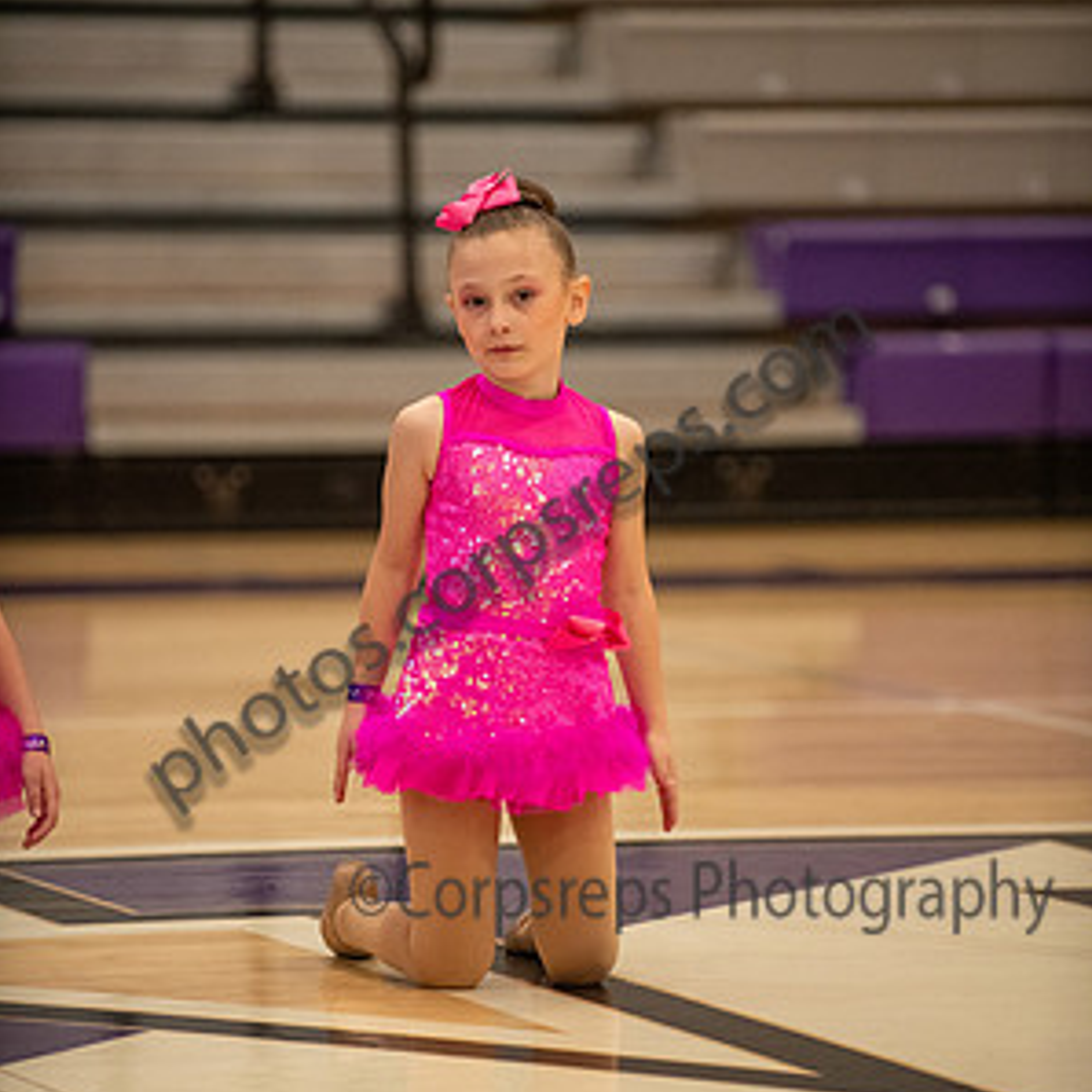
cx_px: 546
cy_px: 557
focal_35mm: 257
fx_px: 9172
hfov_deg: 6.8
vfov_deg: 6.8
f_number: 2.8
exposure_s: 1/640
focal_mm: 200
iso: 3200
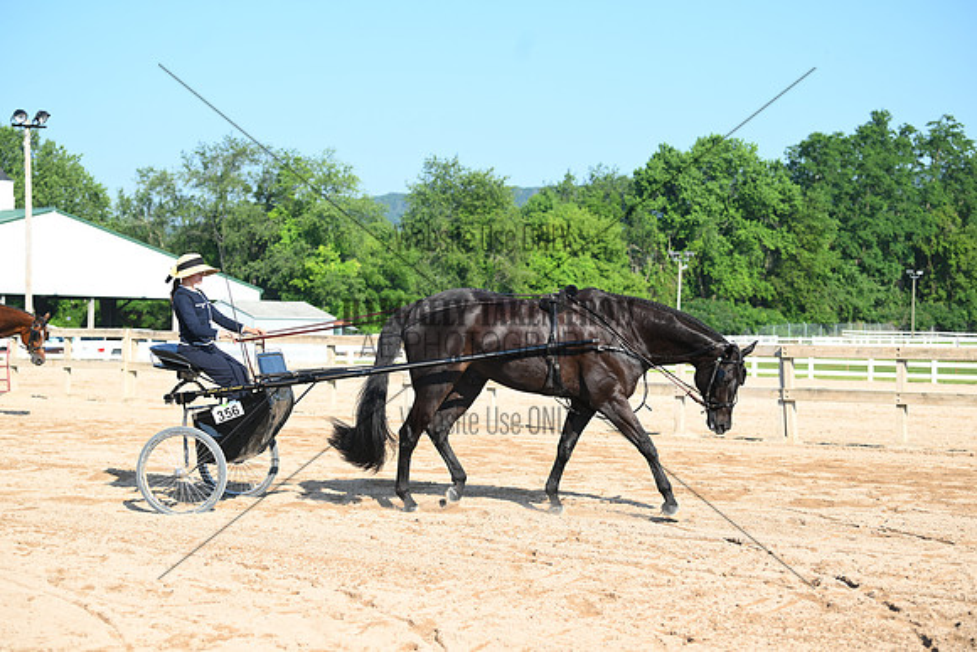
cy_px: 326
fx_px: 1900
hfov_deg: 28.8
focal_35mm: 70
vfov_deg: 19.5
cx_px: 488
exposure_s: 1/1166
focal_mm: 70
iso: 250
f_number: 4.5
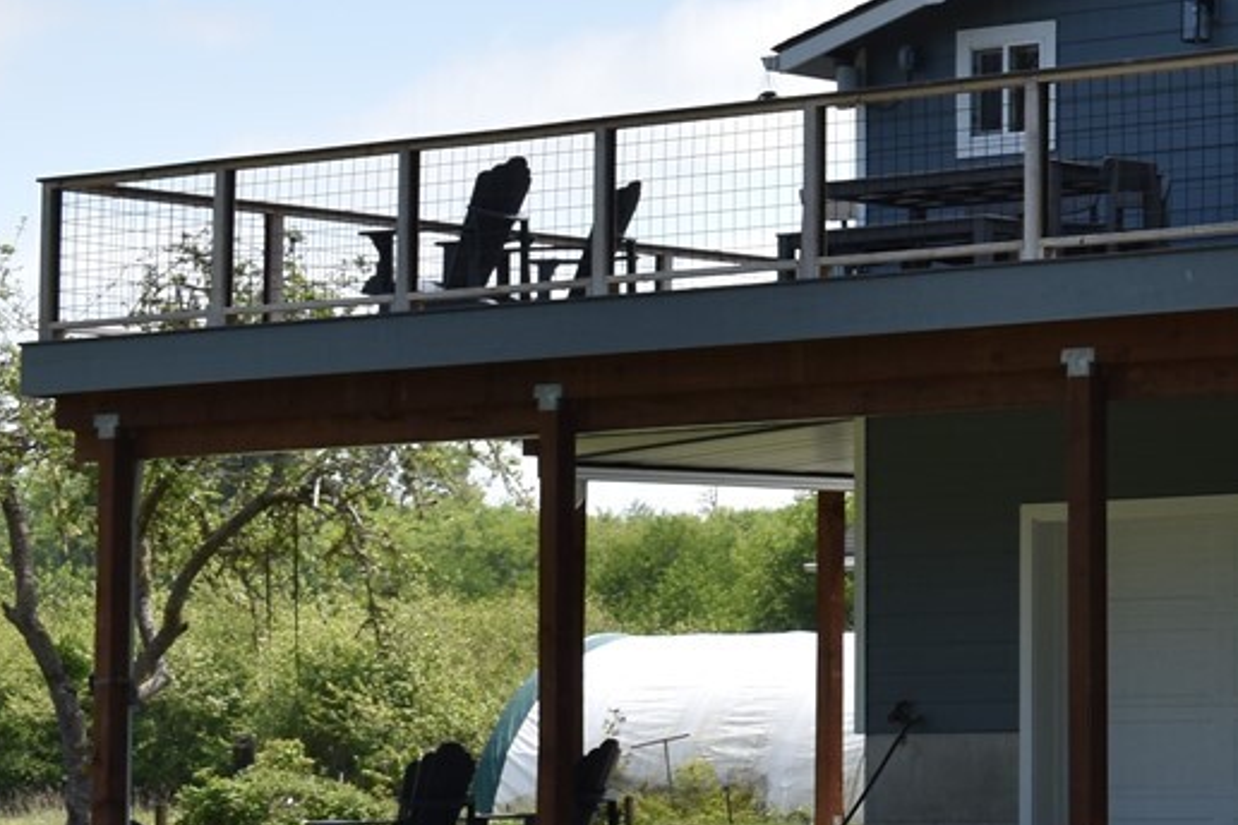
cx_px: 1887
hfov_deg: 13.9
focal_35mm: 138
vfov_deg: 9.9
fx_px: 4745
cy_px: 164
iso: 100
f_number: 10
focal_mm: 28
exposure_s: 1/200
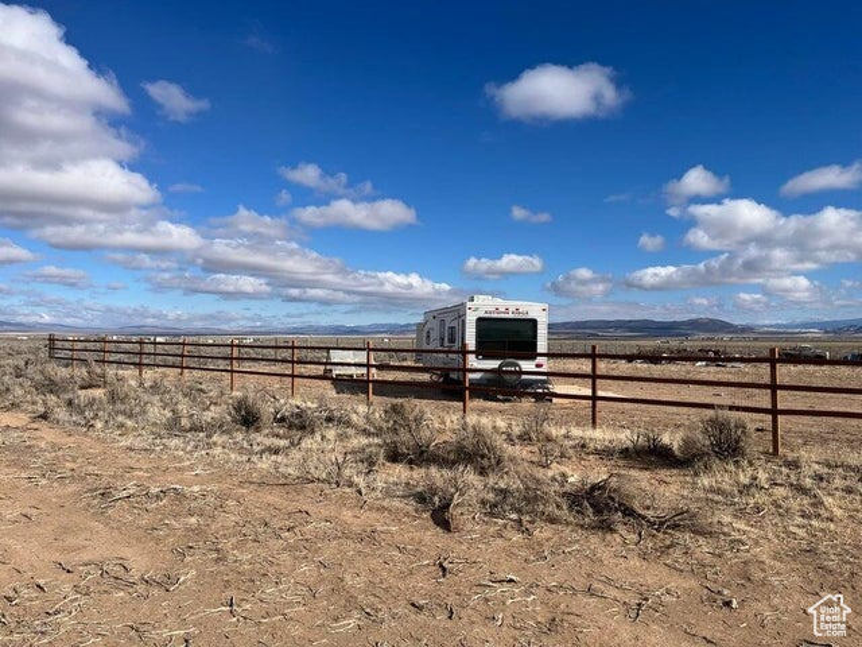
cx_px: 431
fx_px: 647
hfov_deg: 67.3
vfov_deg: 53.1
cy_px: 324
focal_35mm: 26
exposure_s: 1/5556
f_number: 1.6
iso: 50
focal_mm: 5.1
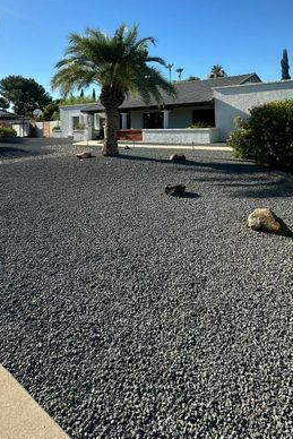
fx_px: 305
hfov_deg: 51.3
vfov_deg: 66.8
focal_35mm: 25
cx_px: 133
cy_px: 107
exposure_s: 1/1642
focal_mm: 2.22
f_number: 2.2
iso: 50
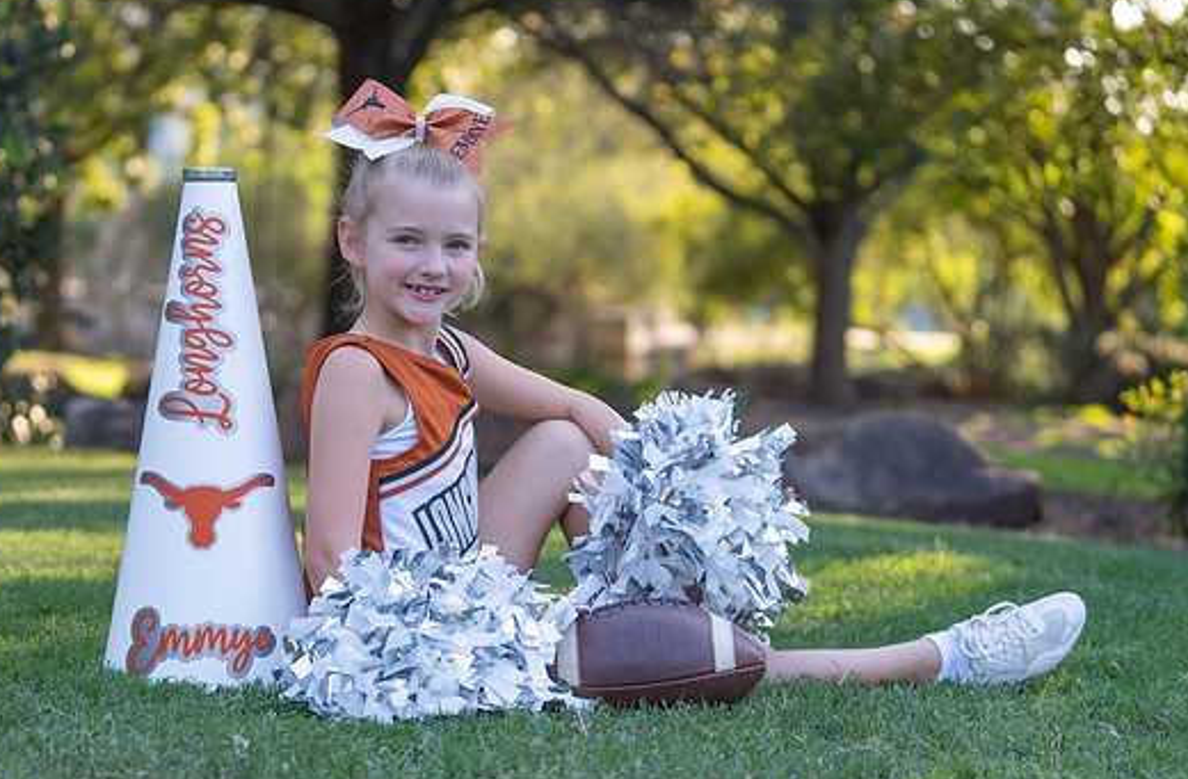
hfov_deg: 20.6
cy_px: 458
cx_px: 390
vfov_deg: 13.7
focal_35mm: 99
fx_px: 3250
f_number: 2.8
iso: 200
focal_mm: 70
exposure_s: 1/320
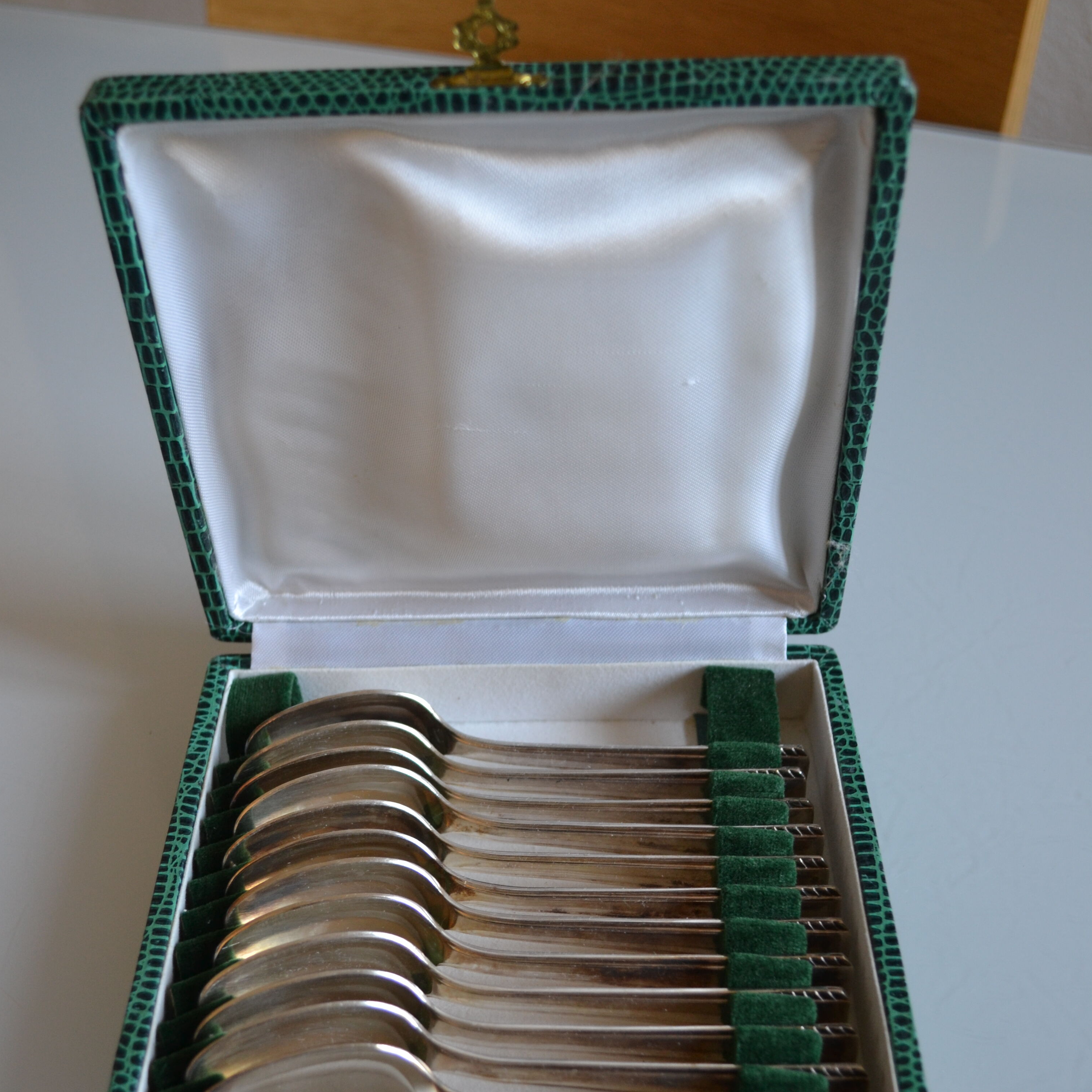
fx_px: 1392
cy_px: 654
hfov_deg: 42.8
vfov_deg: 42.6
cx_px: 538
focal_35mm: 39
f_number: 3.8
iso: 400
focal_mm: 20
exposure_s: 1/50
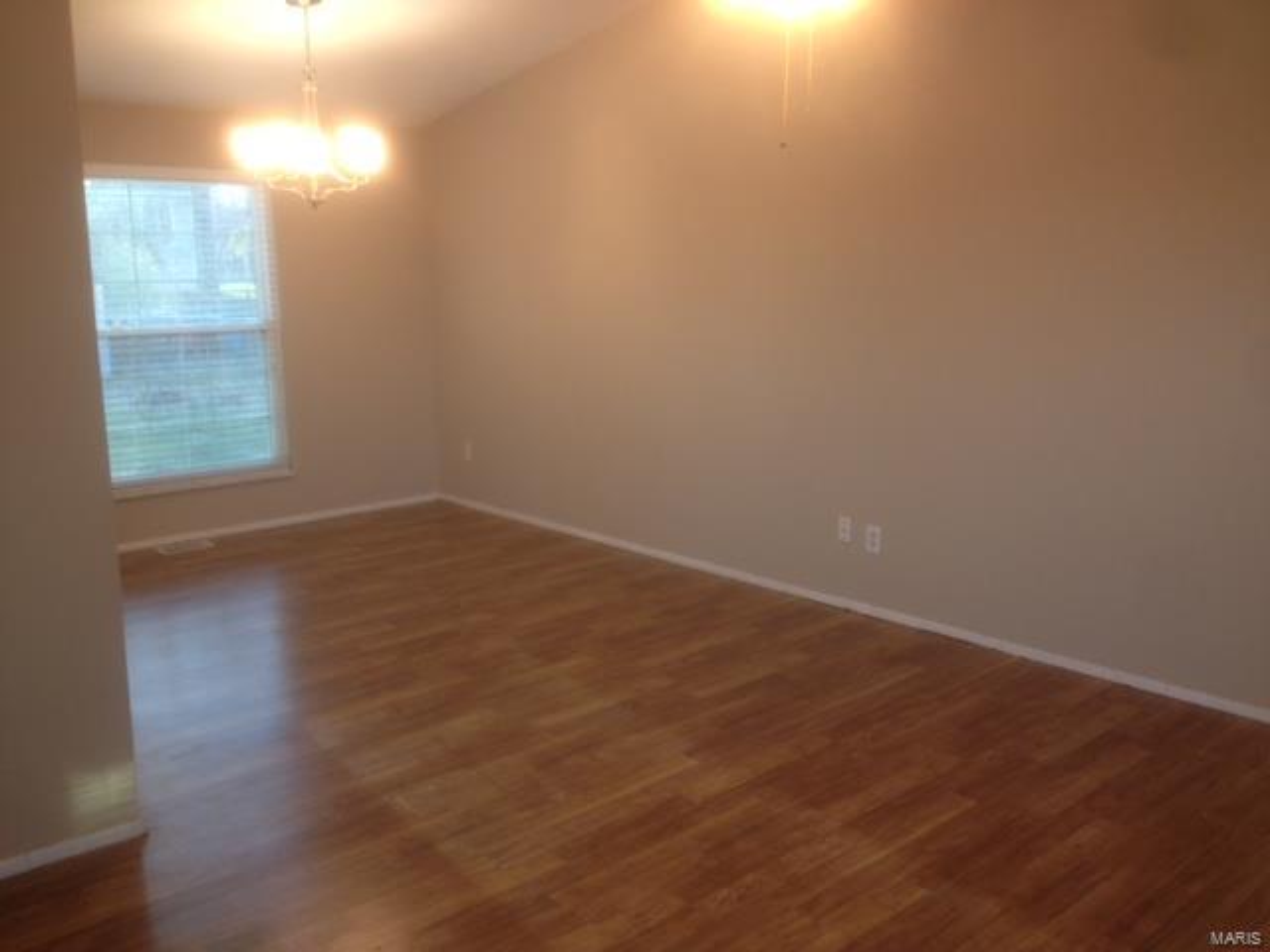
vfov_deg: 40.7
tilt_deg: -9.0
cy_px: 476
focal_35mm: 35
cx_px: 635
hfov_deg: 52.6
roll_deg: -0.4
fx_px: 1284
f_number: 2.4
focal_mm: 4.28
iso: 64
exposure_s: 1/20
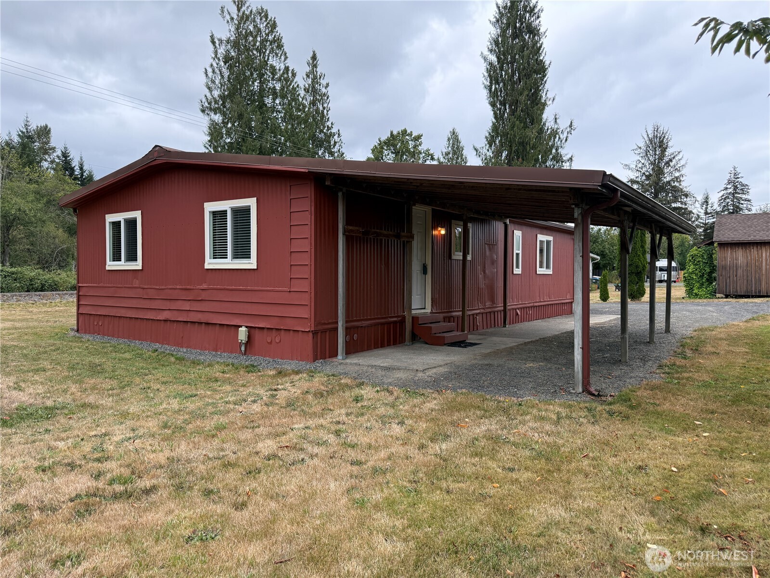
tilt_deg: -0.9
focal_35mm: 24
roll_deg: -0.1
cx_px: 385
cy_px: 289
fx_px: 534
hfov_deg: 71.6
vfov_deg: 56.8
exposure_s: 1/584
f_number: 1.78
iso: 100
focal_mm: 6.76
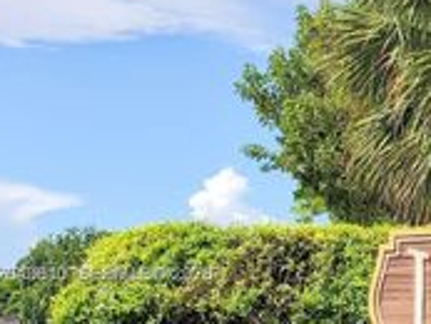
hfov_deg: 22.6
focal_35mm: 75
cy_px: 275
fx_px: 934
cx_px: 593
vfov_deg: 19.4
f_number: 2.4
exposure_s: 1/1770
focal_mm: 4.3
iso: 50
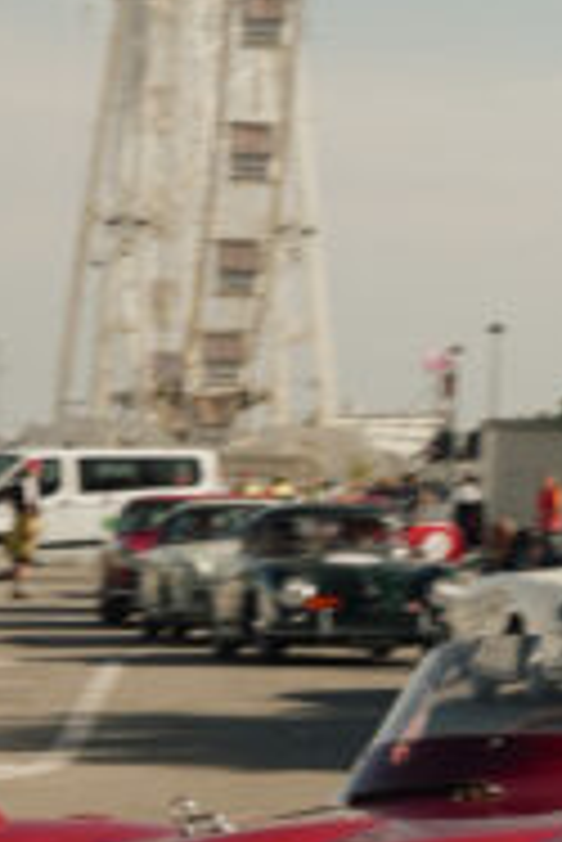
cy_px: 675
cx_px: 672
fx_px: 5072
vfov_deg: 9.5
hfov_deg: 6.3
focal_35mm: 217
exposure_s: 1/50
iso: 100
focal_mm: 29
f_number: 14
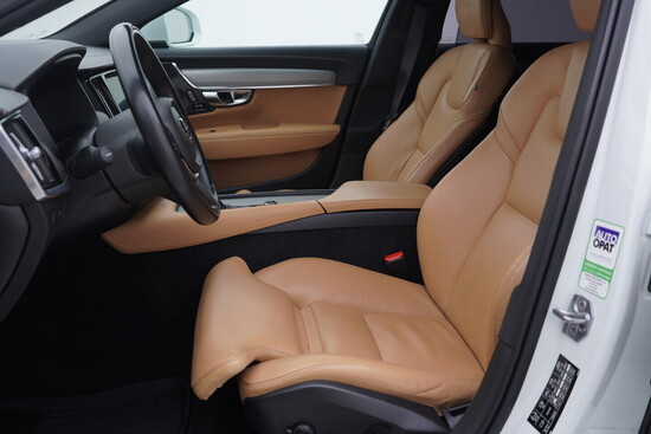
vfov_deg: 36.9
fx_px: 651
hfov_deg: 53.1
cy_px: 217
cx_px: 326
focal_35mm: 36
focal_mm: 24
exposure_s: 1/50
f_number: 3.2
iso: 125
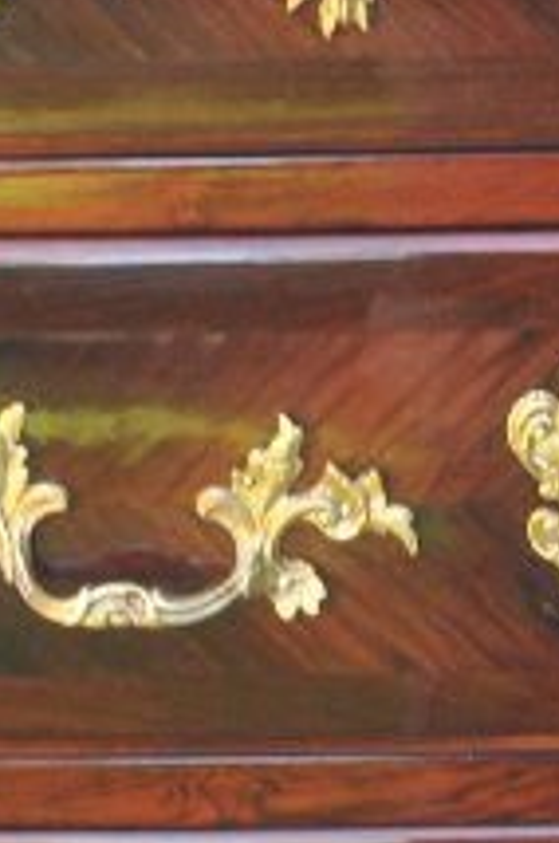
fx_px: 4131
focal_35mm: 177
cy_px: 760
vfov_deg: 11.6
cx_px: 703
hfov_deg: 7.7
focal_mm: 21
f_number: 4.5
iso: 400
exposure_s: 1/80
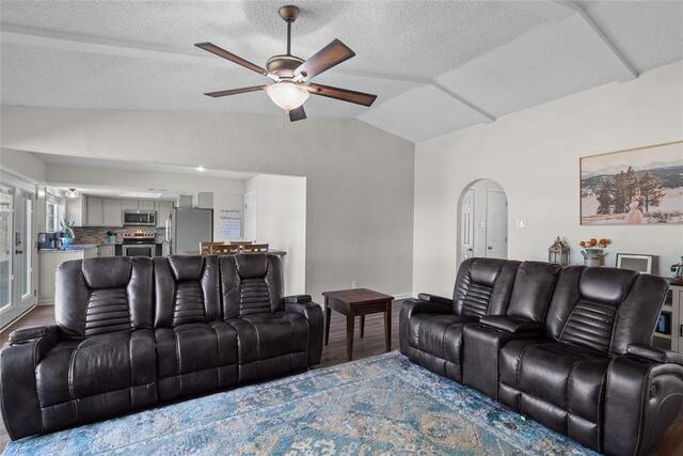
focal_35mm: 16
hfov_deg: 96.7
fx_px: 304
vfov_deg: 73.8
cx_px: 342
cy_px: 228
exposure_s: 1/1.25
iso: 640
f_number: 8
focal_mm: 16
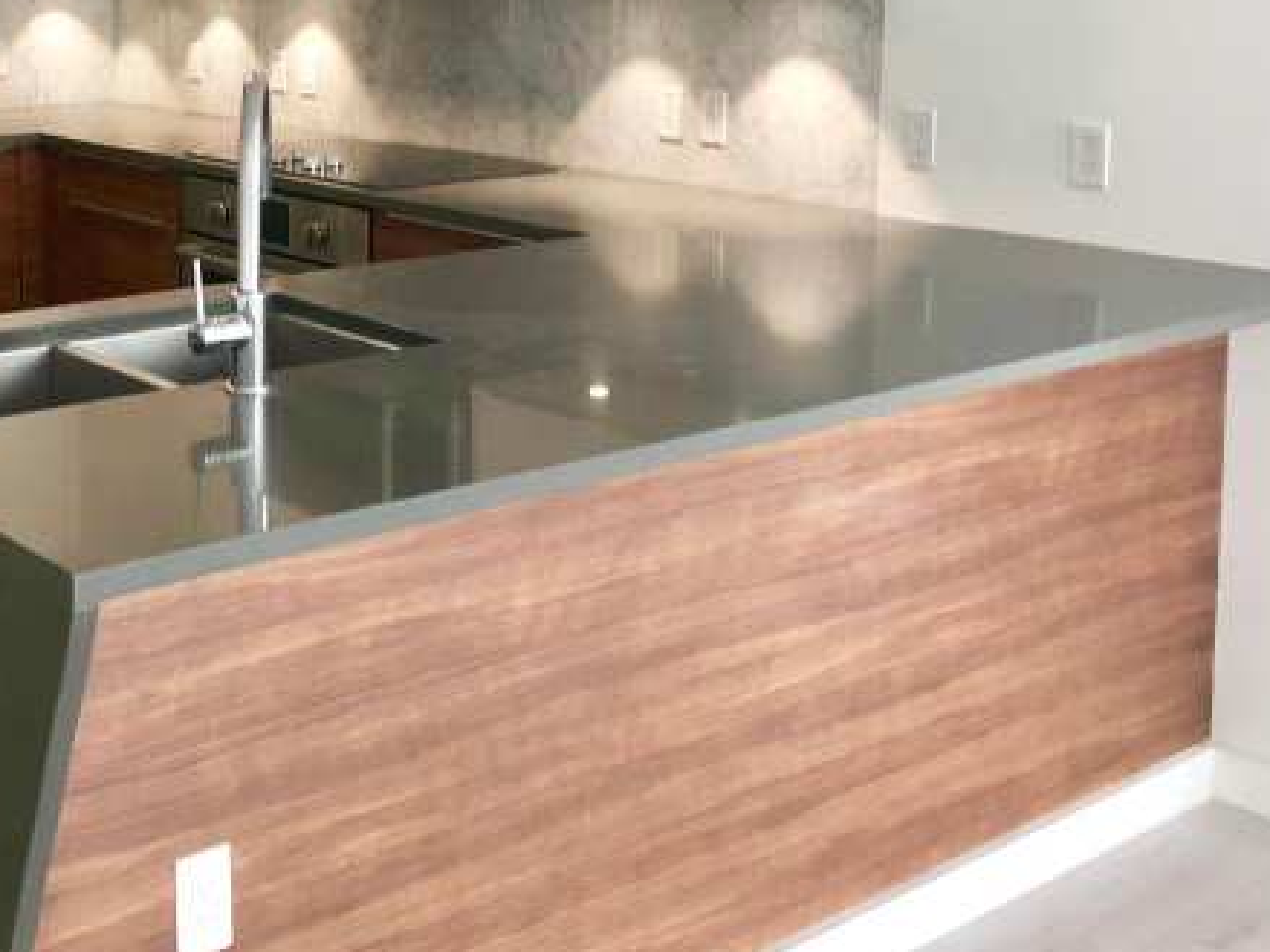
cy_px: 174
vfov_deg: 27.9
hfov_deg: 36.2
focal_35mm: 51
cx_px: 243
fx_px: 1871
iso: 32
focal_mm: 4
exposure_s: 1/24
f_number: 1.8
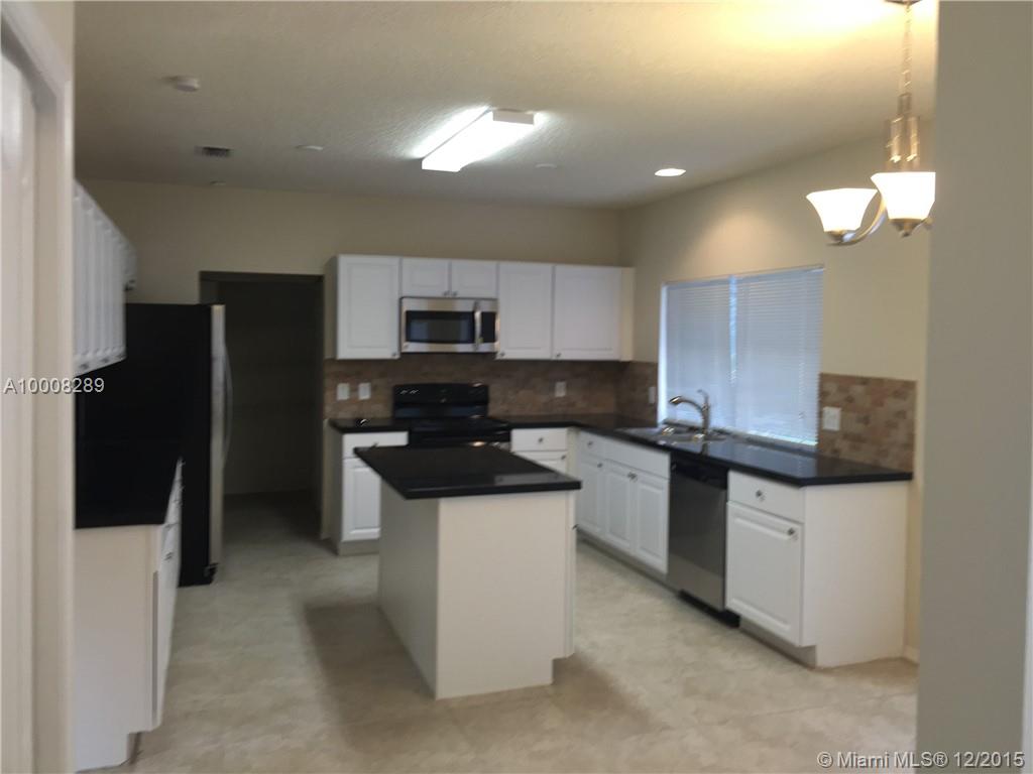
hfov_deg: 61.7
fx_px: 865
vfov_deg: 48.2
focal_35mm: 29
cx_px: 516
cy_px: 387
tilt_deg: -3.6
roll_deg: -2.2
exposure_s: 1/30
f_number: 2.2
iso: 64
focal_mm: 4.15
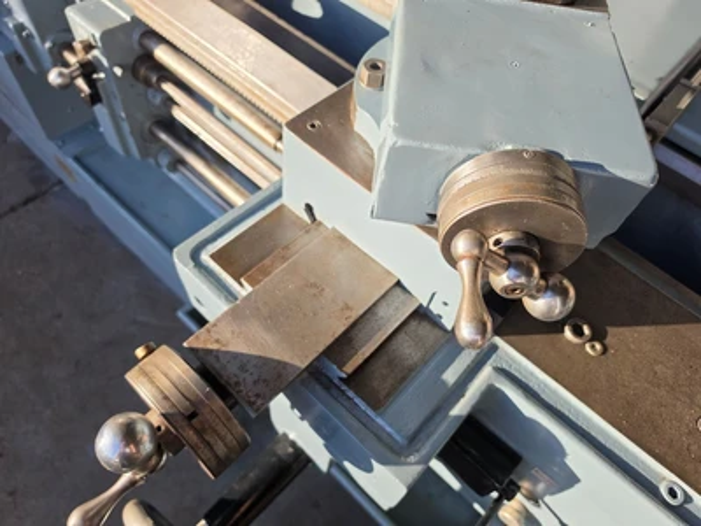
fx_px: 466
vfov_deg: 58.9
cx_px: 350
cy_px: 263
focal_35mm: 23
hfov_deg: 73.9
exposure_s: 1/2686
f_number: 1.4
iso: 64
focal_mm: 6.5
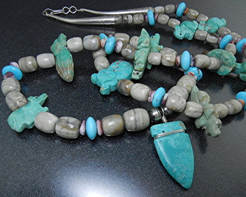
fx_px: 233
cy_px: 98
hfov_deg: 55.6
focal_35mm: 32
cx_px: 131
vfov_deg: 45.8
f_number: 7
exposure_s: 1/30
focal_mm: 5.4
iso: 641
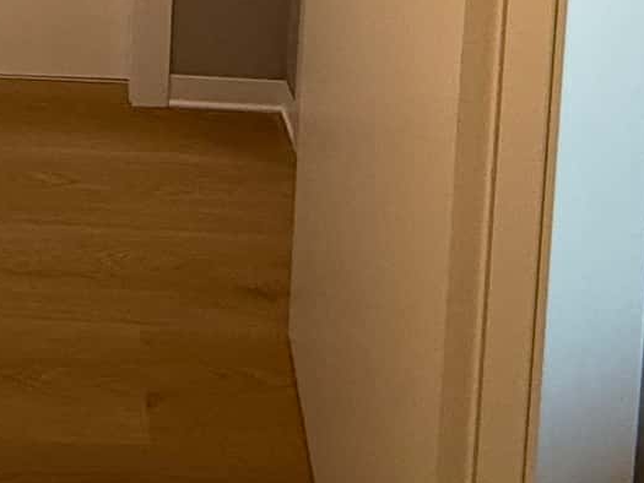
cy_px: -490
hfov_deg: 28.8
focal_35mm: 64
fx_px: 1191
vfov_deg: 16.9
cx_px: 42
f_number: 2.2
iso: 250
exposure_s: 1/100
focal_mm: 2.22
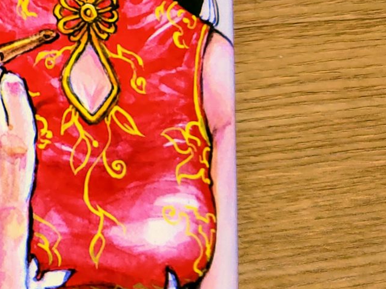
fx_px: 825
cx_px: -216
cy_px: 4
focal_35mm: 74
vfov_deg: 19.3
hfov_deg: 21.5
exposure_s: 1/100
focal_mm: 5.52
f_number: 1.9
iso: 844
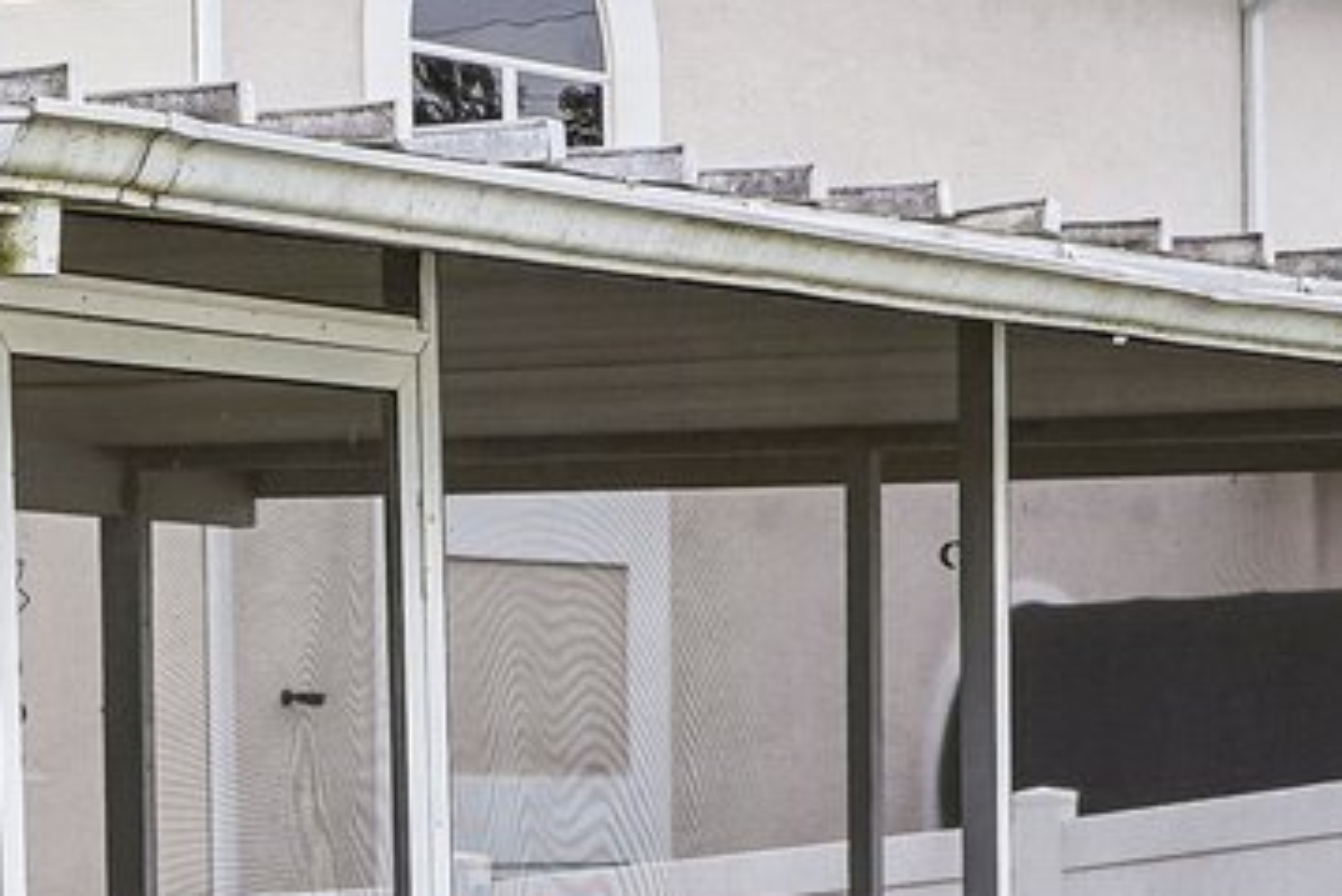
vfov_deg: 8.5
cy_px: 992
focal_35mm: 160
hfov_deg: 11.9
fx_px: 5967
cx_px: -1008
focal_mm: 28
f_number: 20
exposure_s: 1/30
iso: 200
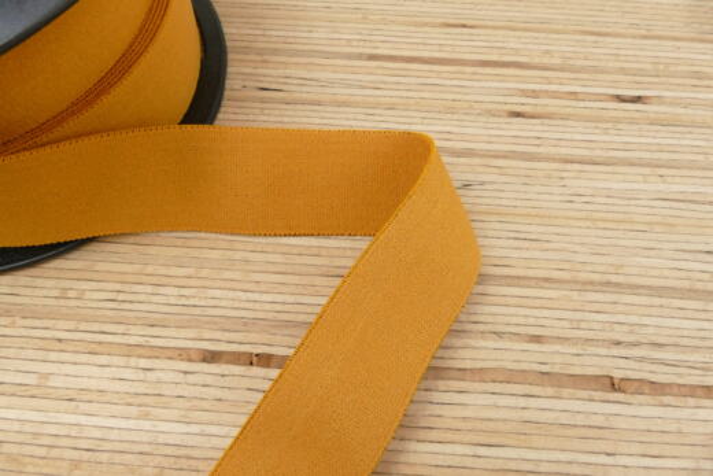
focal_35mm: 25
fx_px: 495
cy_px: 238
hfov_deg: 71.5
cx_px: 356
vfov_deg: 51.3
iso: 1250
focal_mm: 9.12
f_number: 8
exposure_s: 1/60
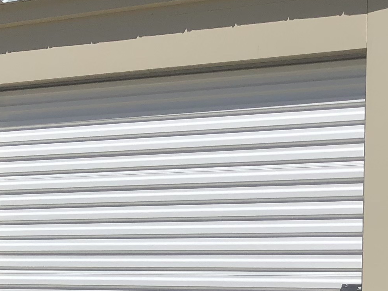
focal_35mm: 114
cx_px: 412
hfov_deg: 16.8
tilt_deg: +2.0
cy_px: 322
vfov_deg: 12.8
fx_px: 1278
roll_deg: -0.5
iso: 25
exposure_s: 1/5348
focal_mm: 4
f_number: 1.8
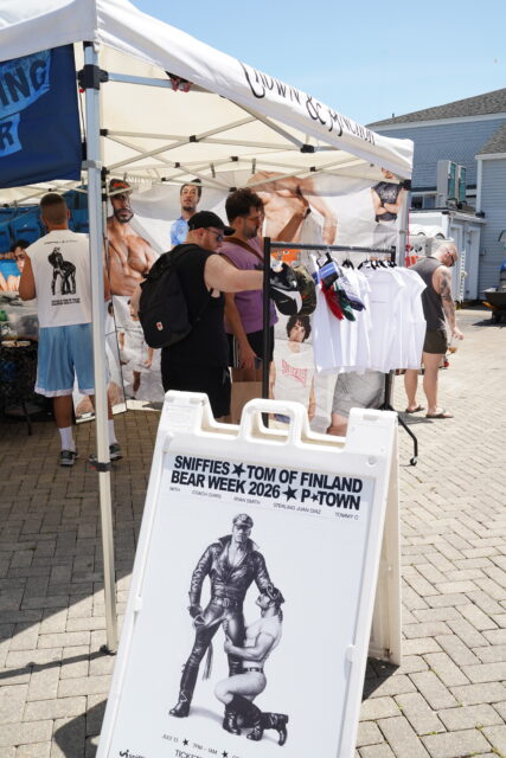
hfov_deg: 42.3
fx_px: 653
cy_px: 379
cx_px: 253
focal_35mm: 31
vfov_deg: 60.3
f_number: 11
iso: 400
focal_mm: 31
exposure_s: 1/320
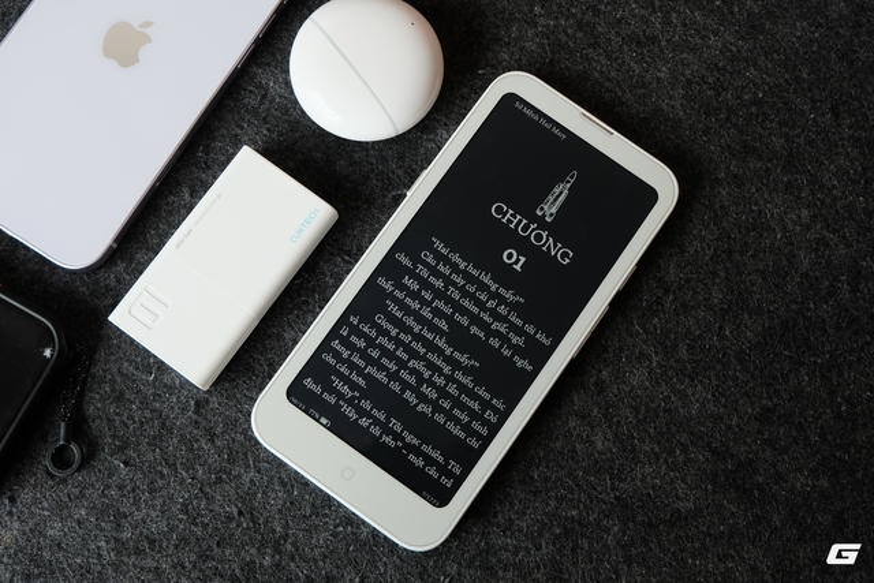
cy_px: 292
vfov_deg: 31.9
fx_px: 1020
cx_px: 437
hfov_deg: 46.4
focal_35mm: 42
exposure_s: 1/150
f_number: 4.5
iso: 400
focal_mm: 28.2
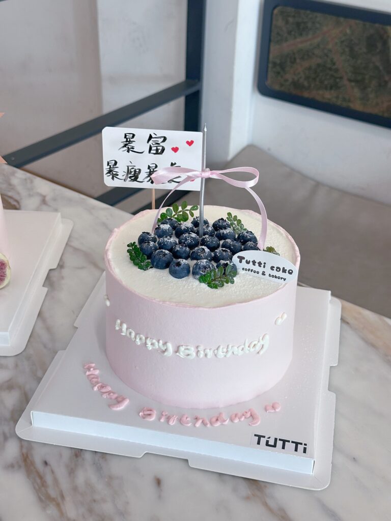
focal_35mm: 48
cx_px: 196
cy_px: 260
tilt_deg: -32.4
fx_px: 723
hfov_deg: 30.3
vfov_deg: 39.7
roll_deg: -3.2
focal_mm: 6.86
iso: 80
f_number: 1.78
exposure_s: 1/50
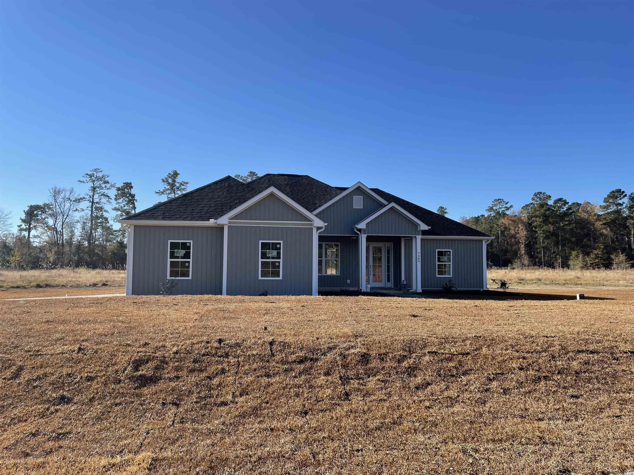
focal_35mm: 26
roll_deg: +0.4
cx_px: 317
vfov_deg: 53.1
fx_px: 476
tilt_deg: +3.4
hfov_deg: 67.3
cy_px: 238
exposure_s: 1/2681
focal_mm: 4.2
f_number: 1.6
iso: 32
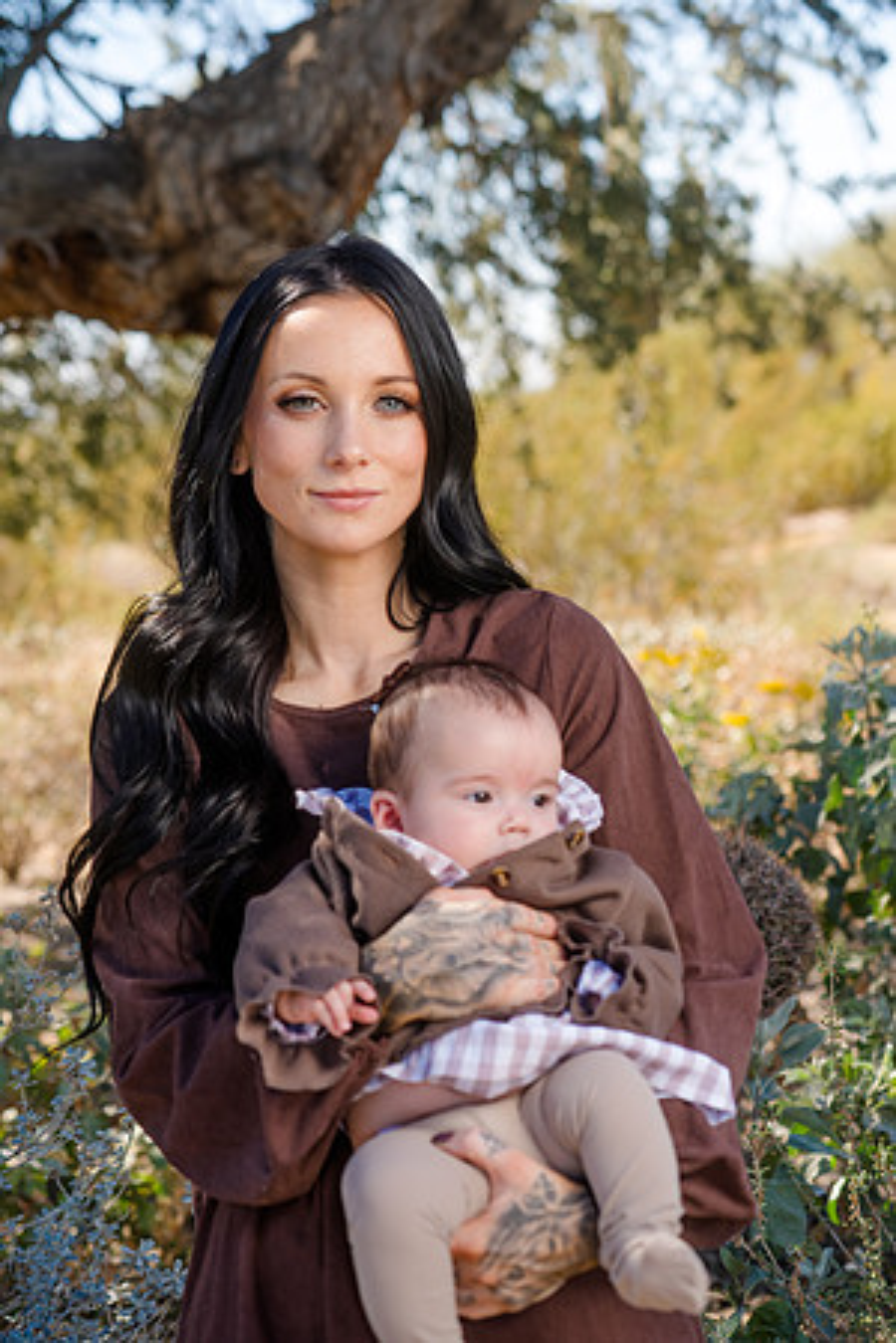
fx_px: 3024
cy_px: 672
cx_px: 448
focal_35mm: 81
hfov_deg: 16.9
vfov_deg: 25.1
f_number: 5.6
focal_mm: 81
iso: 100
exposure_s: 1/200
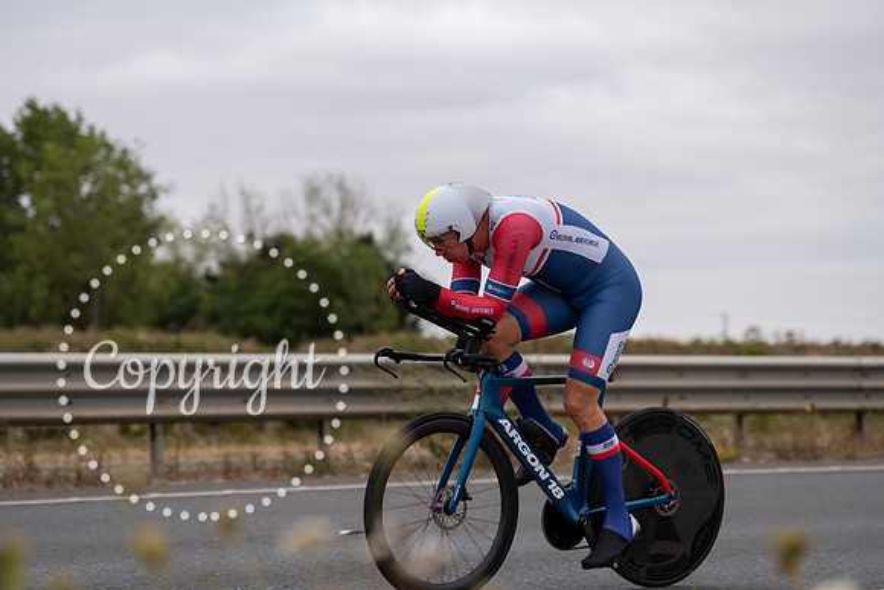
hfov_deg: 20.4
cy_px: 295
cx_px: 442
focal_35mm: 100
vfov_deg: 13.7
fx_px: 2456
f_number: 3.2
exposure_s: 1/800
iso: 100
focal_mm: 100
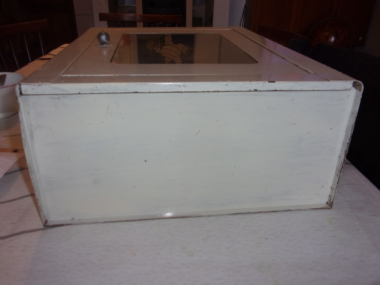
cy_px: 142
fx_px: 307
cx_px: 190
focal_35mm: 28
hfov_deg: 63.4
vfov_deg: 49.7
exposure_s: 1/34
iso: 125
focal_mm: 5.1
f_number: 3.9
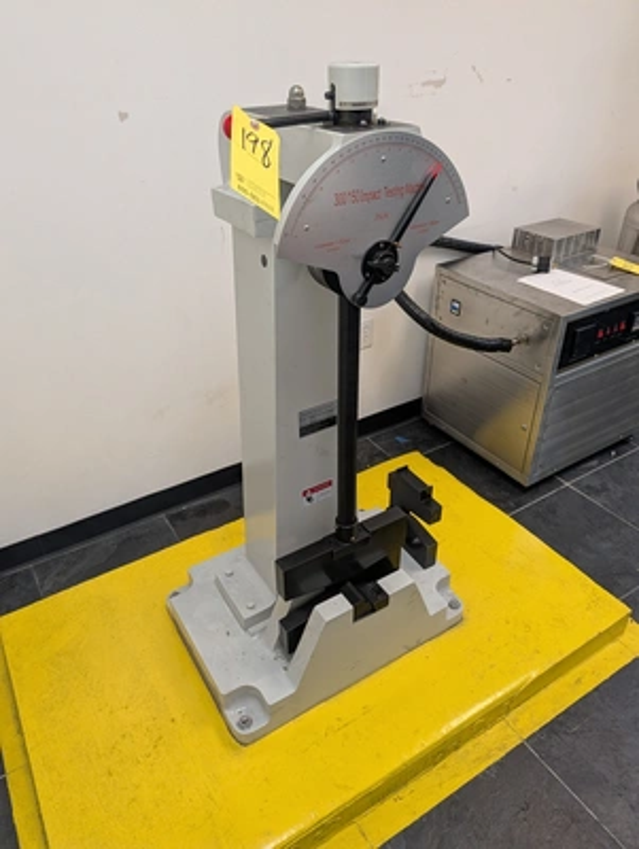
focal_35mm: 24
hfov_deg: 56.9
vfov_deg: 71.5
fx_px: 589
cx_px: 320
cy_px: 424
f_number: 1.68
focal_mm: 6.9
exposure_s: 1/120
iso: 142
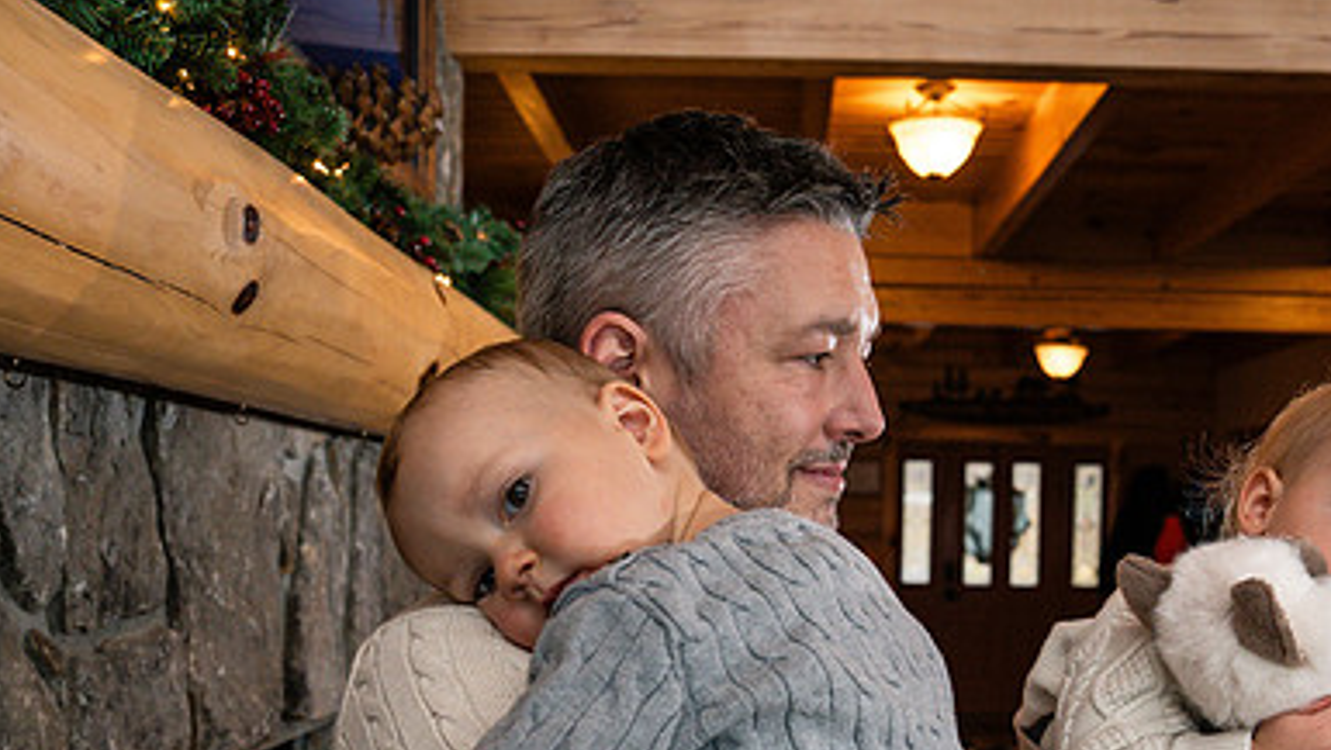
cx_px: 771
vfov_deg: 28.2
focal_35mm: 41
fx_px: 1448
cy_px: 634
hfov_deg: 49.2
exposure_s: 1/250
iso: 800
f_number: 4.5
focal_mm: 26
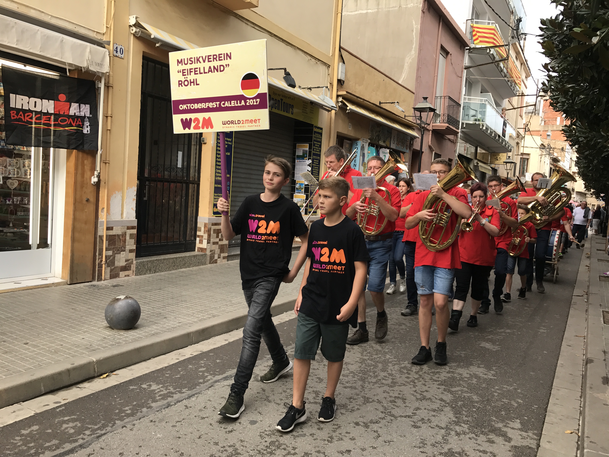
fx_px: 493
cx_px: 304
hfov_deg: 63.4
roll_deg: -5.2
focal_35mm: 28
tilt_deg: -3.6
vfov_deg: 49.7
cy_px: 228
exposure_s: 1/378
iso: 20
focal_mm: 3.99
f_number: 1.8
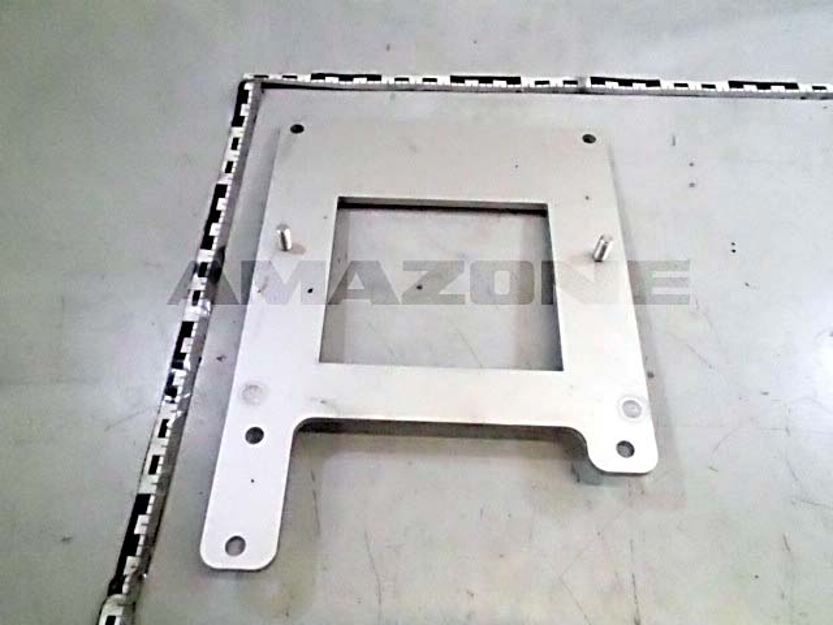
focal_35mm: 28
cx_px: 416
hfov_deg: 63.4
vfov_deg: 49.7
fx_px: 674
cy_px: 312
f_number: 11
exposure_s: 1/80
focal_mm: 5
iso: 6400
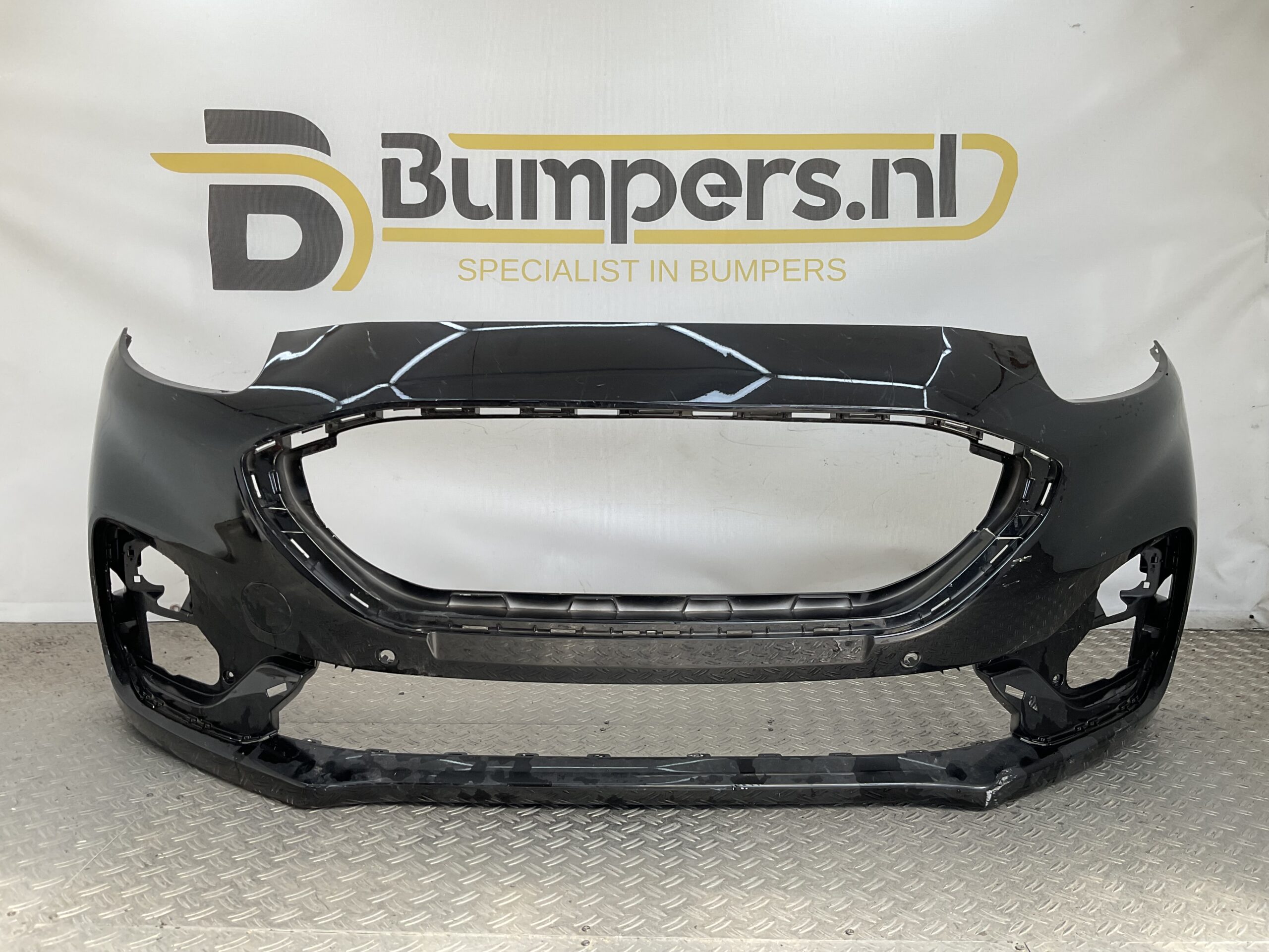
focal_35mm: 29
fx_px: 1063
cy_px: 476
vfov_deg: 48.2
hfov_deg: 61.7
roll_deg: -1.6
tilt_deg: -7.4
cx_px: 634
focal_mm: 3
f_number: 1.8
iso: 16
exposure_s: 1/265
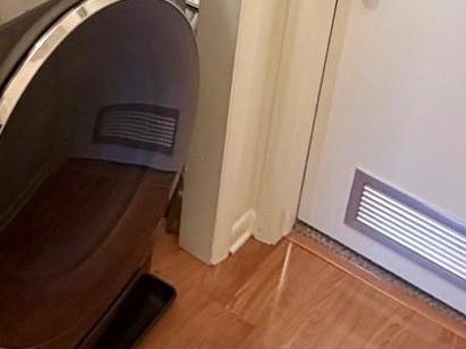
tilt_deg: -30.0
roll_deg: -7.1
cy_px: 34
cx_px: 273
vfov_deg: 25.7
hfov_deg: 34.9
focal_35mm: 55
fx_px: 740
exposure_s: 1/60
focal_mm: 2.22
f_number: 2.2
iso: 320
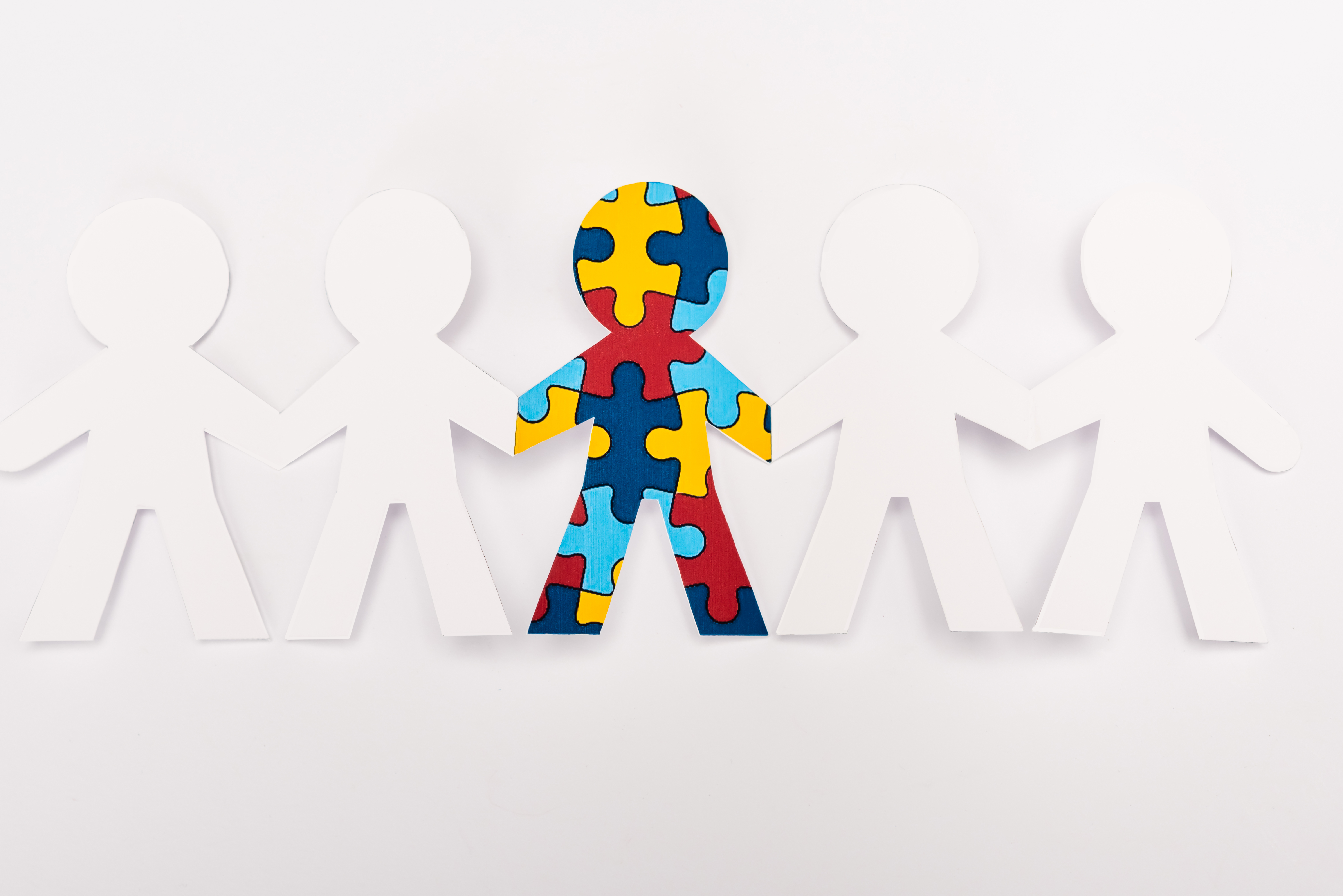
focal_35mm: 59
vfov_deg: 23.0
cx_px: 616
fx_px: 2202
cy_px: 409
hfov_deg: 33.9
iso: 100
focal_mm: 50
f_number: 5.6
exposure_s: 1/160
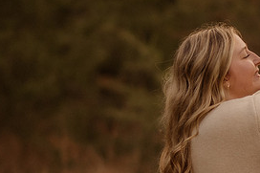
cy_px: 166
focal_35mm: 271
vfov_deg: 5.1
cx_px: 271
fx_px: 1956
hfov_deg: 7.6
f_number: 1.4
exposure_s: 1/1000
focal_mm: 85
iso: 320
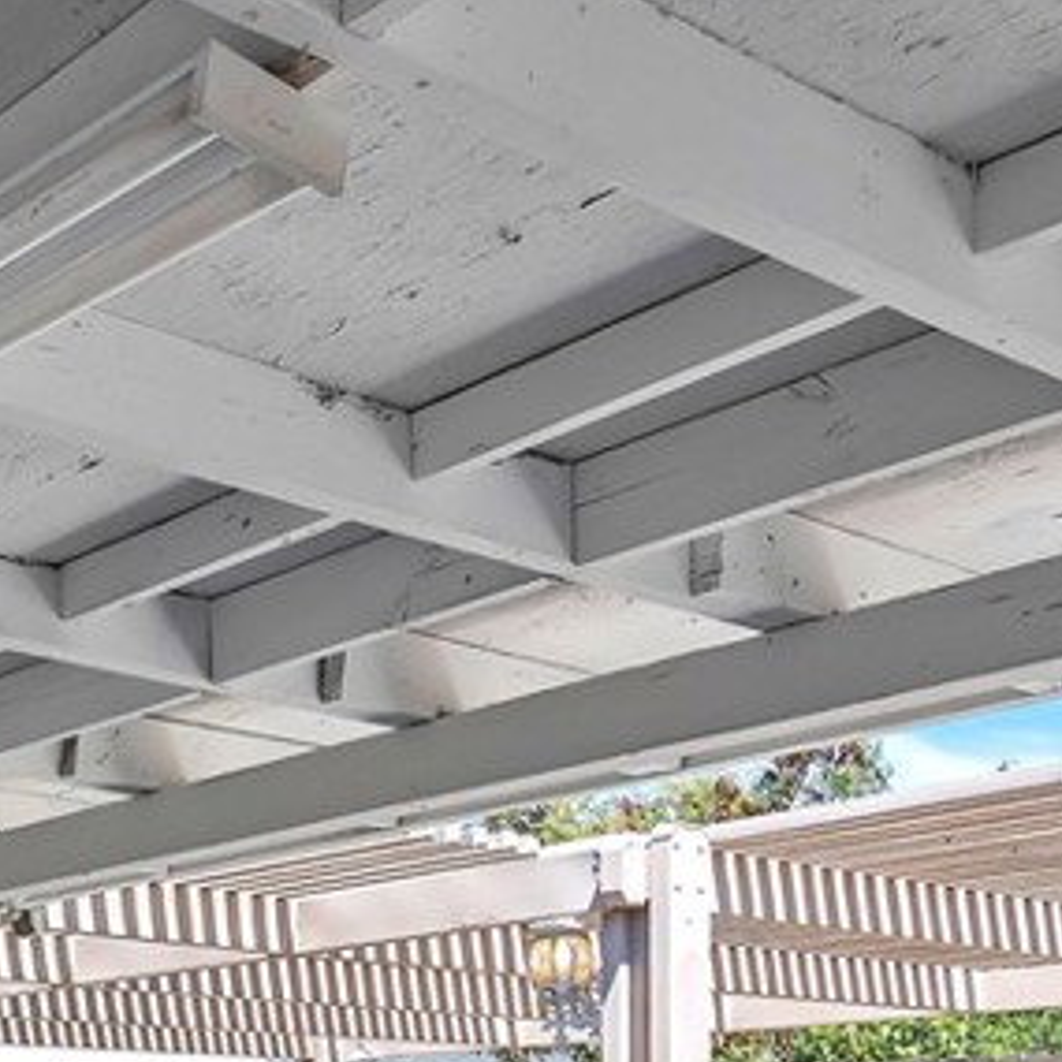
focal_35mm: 55
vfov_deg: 27.8
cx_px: -578
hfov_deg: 23.8
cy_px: 1224
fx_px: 1909
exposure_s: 1/200
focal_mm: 12
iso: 250
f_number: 9
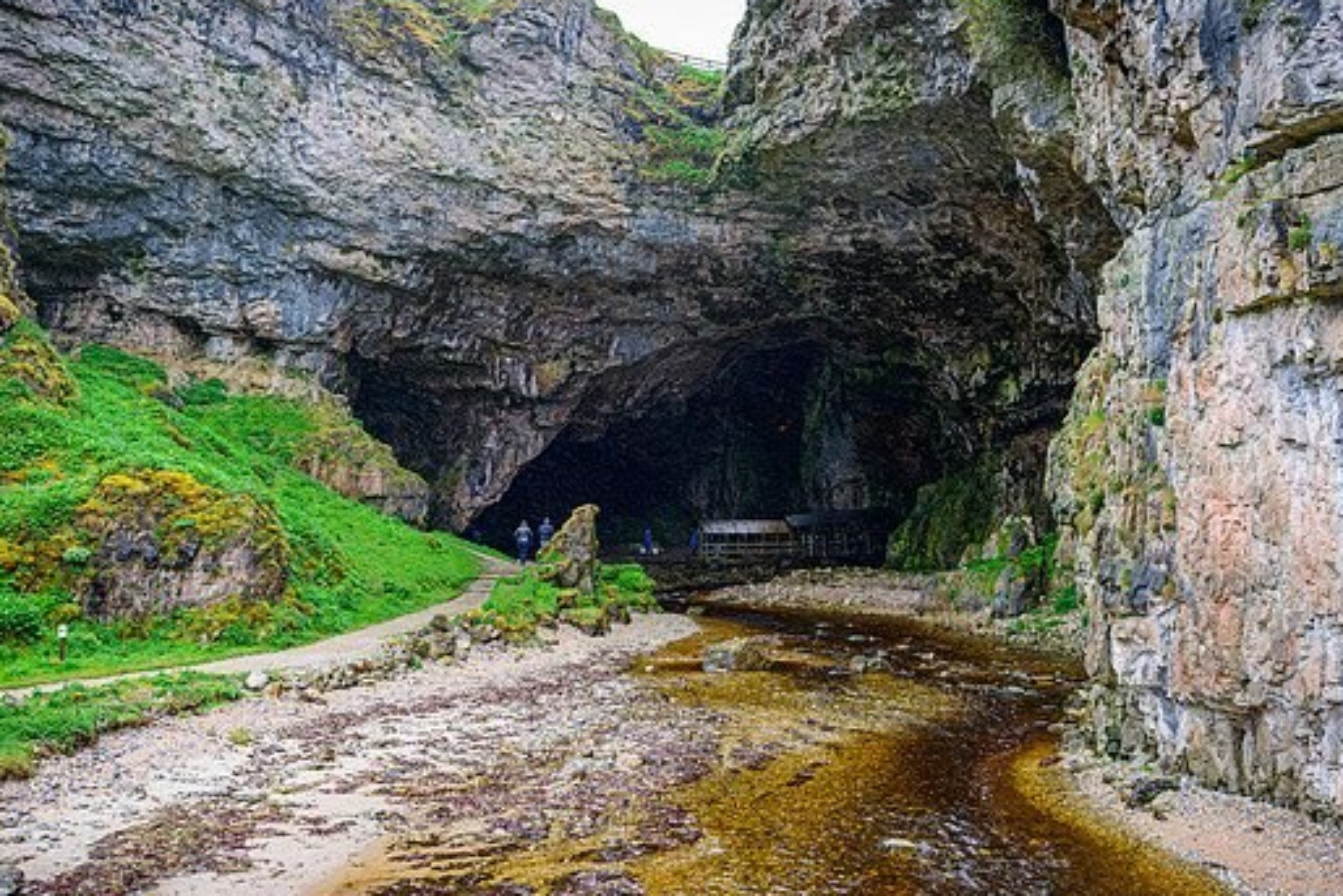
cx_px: 703
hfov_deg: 54.4
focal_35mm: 35
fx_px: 1306
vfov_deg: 37.9
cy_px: 466
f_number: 4.5
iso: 640
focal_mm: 31
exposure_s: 1/160
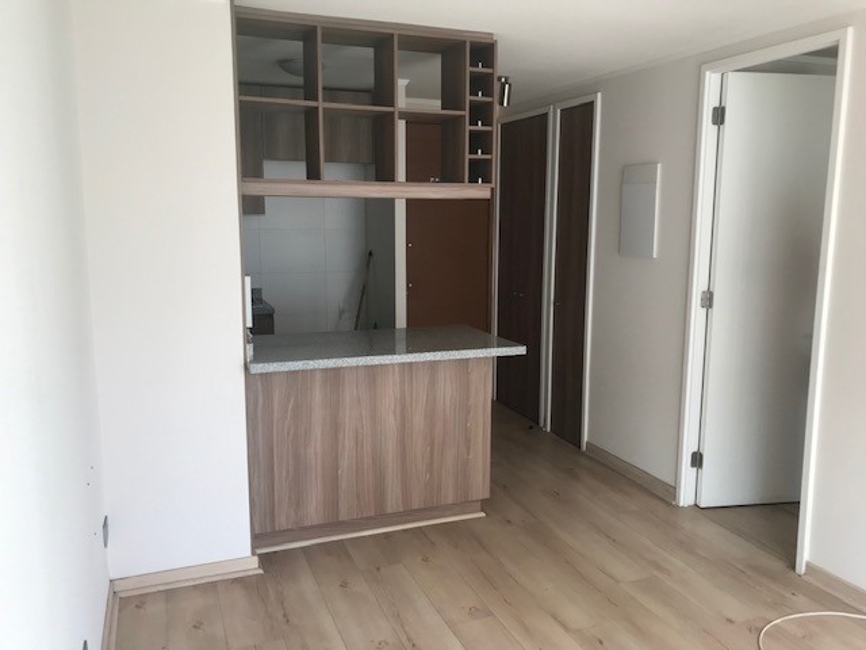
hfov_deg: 63.4
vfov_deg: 49.7
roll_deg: -0.5
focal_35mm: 28
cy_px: 325
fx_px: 700
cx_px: 433
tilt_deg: -7.4
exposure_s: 1/95
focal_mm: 3.99
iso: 40
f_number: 1.8
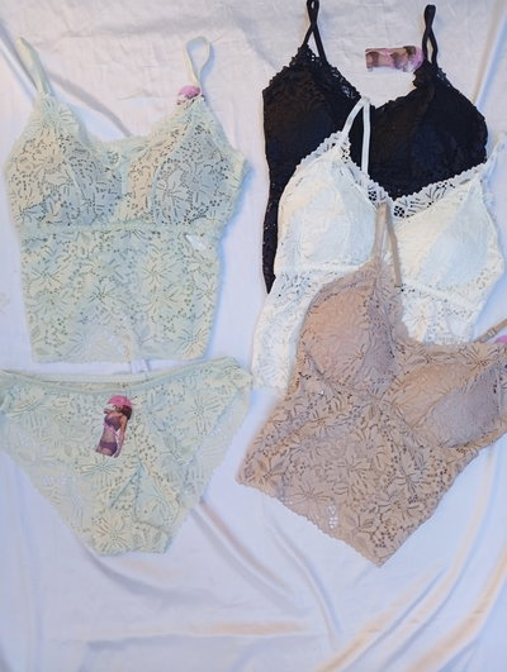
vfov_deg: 65.2
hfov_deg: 51.5
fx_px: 526
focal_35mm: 27
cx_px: 254
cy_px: 336
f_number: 1.8
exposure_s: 1/100
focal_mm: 3.98
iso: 65
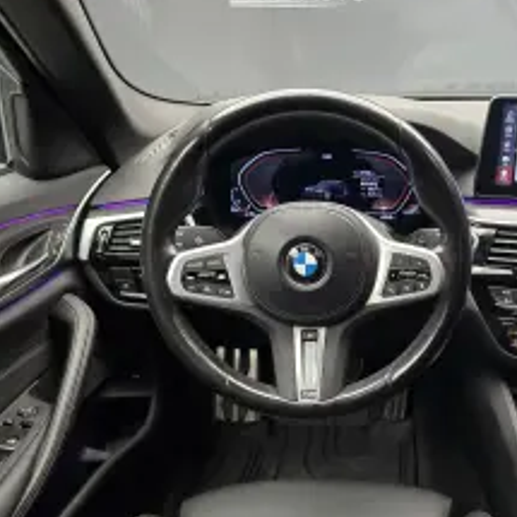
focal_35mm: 34
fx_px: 575
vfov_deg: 48.2
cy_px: 308
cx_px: 366
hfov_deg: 47.2
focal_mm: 6.3
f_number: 1.7
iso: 320
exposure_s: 1/61
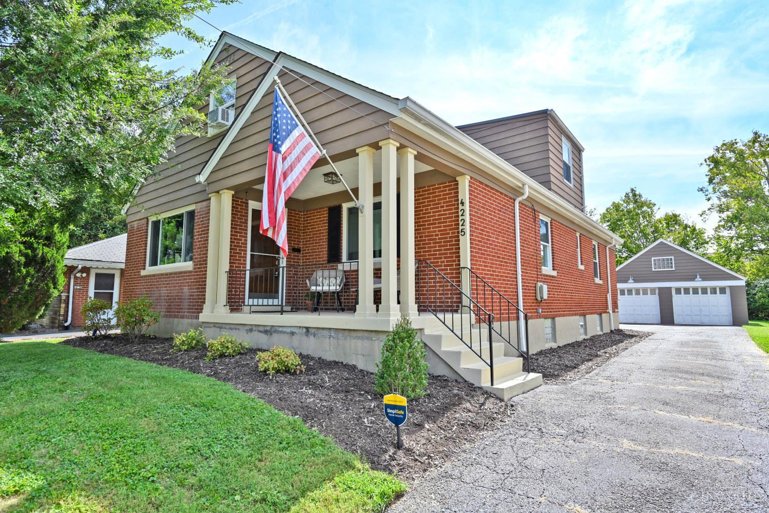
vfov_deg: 63.2
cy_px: 256
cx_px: 384
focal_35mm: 20
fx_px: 417
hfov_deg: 85.4
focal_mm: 19.5
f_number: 6.3
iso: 100
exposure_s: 1/320
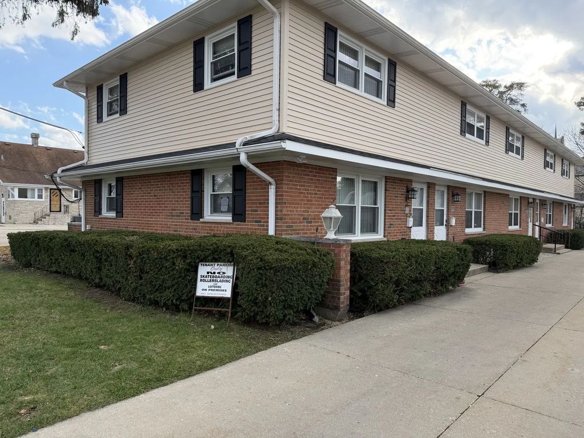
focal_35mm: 24
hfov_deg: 71.6
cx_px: 292
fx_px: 405
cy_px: 219
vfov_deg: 56.8
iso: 100
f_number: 1.78
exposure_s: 1/1139
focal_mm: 6.76
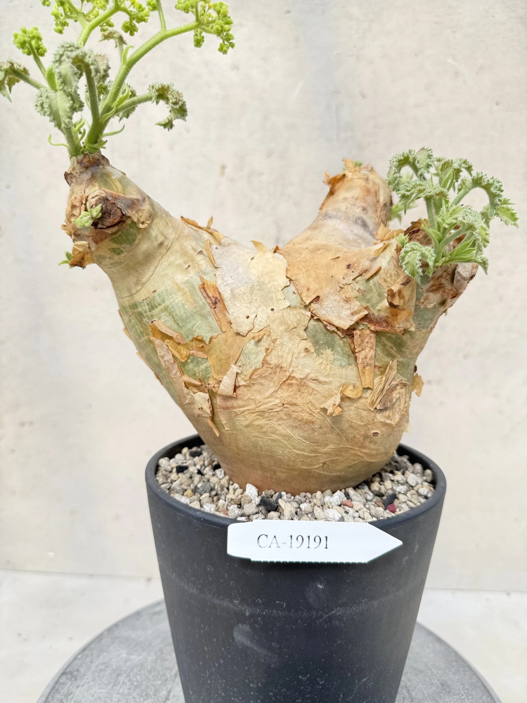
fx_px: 487
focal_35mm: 24
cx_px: 264
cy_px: 352
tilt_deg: -7.0
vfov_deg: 71.6
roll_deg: -0.8
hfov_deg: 56.8
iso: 80
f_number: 1.78
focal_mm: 6.76
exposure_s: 1/305
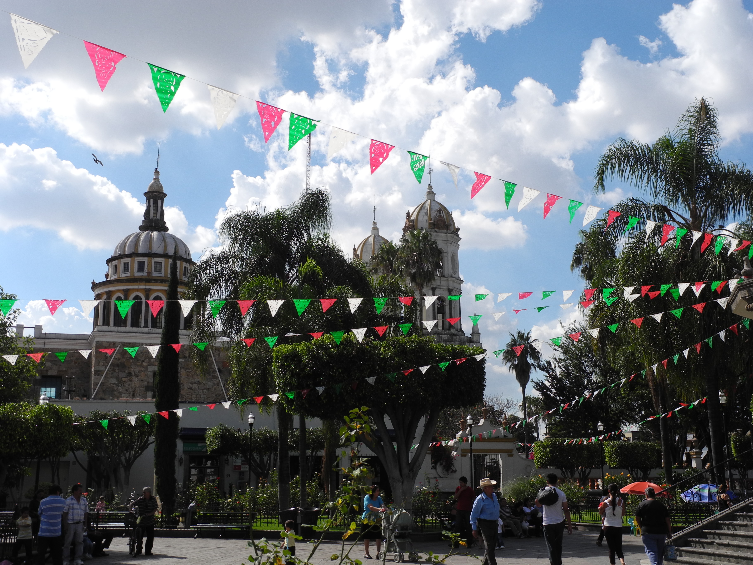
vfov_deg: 32.2
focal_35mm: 45
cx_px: 376
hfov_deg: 42.1
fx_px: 979
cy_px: 282
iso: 100
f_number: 5
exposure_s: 1/838
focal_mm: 9.7
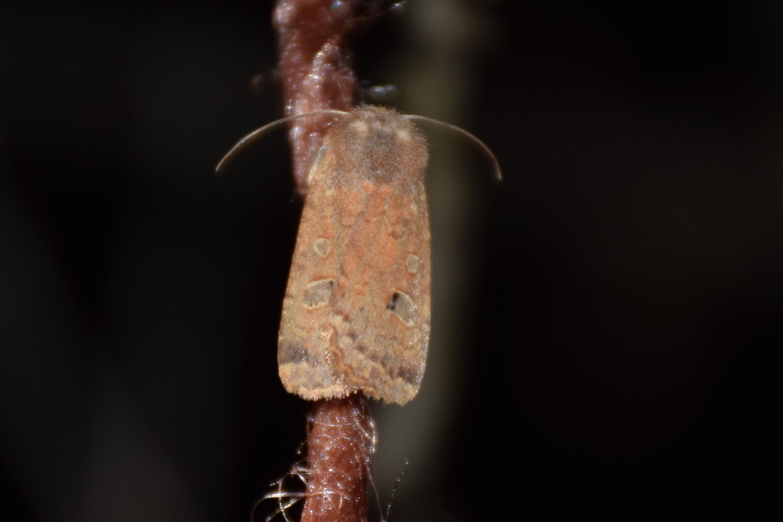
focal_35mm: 210
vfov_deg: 6.5
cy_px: 261
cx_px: 392
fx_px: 4566
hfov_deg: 9.8
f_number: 5.6
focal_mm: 140
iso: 500
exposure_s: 1/60
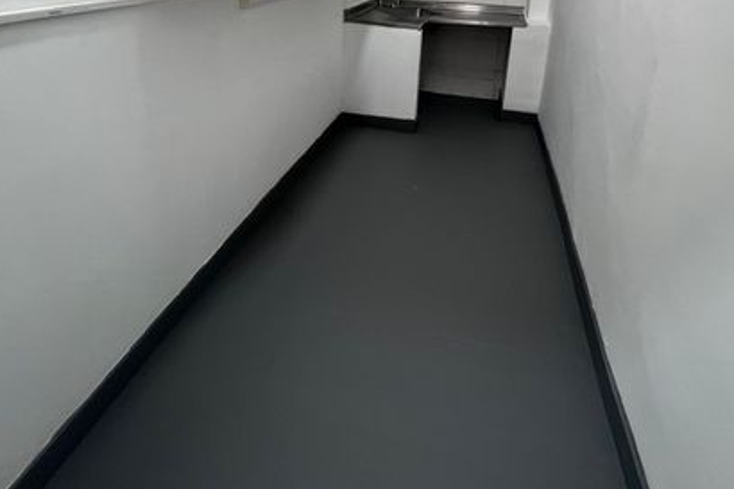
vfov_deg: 52.6
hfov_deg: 78.6
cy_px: 82
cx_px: 384
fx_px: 448
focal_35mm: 22
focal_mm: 1.57
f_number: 1.8
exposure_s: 1/60
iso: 125
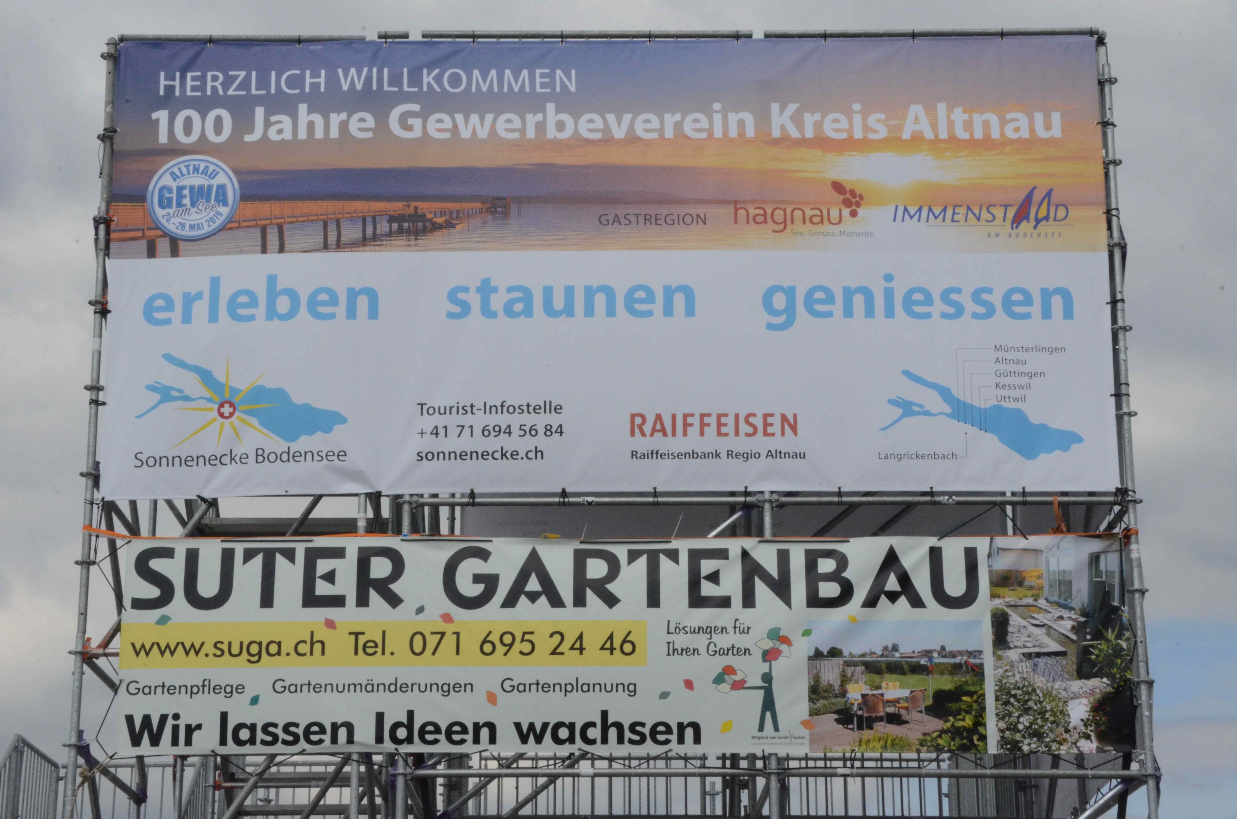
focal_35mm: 75
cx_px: 618
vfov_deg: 18.1
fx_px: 2572
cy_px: 410
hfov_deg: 27.0
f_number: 29
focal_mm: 50
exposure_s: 1/500
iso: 1600
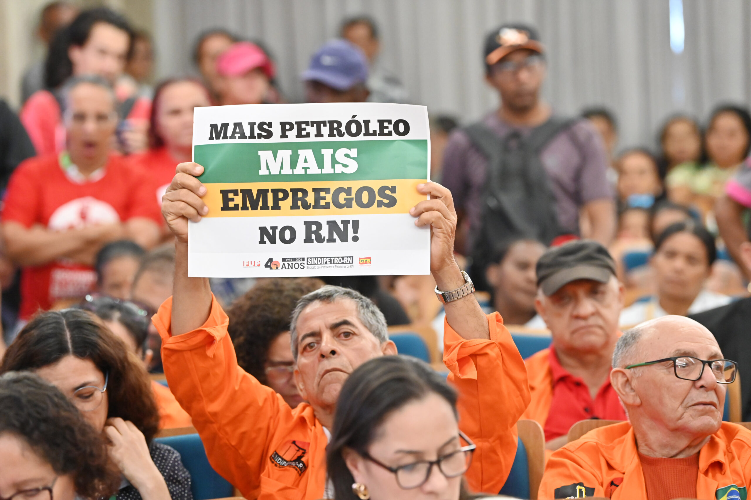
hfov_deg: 12.8
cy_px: 250
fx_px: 3335
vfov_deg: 8.6
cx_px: 376
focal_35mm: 160
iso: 6400
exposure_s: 1/250
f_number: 4
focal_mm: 160
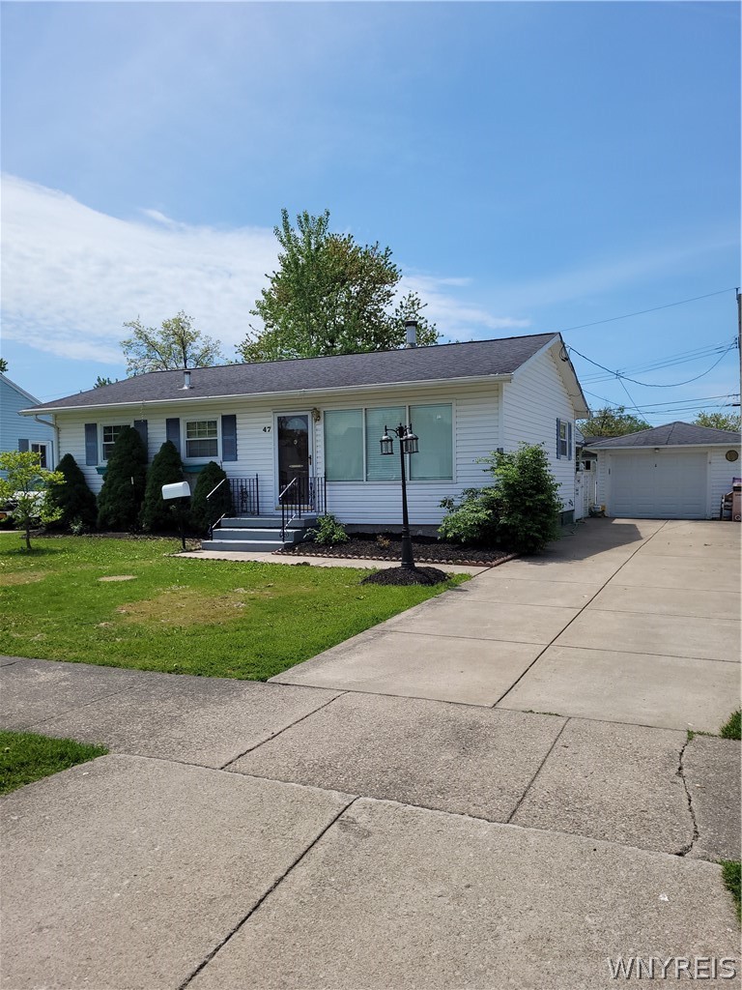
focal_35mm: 26
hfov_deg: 53.1
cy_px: 495
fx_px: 743
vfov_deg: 67.3
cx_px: 371
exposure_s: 1/3687
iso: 40
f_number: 1.8
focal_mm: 5.4
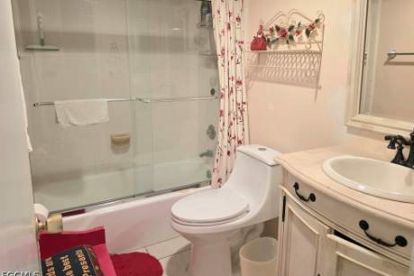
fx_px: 287
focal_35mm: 25
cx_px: 216
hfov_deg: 71.5
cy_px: 120
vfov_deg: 51.1
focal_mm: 6.5
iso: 200
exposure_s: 1/120
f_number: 1.4
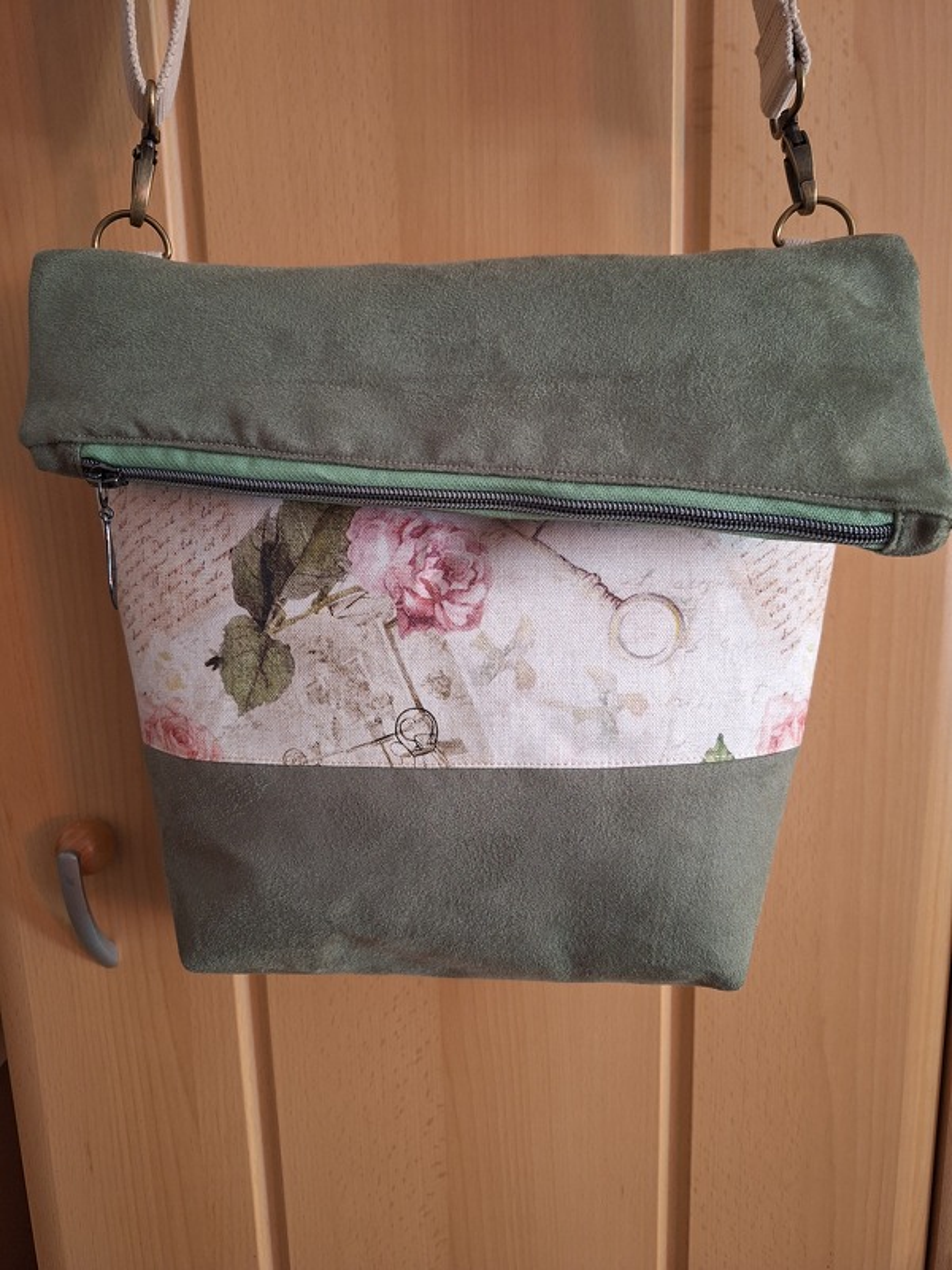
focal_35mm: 23
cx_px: 476
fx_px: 843
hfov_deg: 58.9
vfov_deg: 73.9
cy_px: 635
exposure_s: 1/33
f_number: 1.8
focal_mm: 5.54
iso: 250
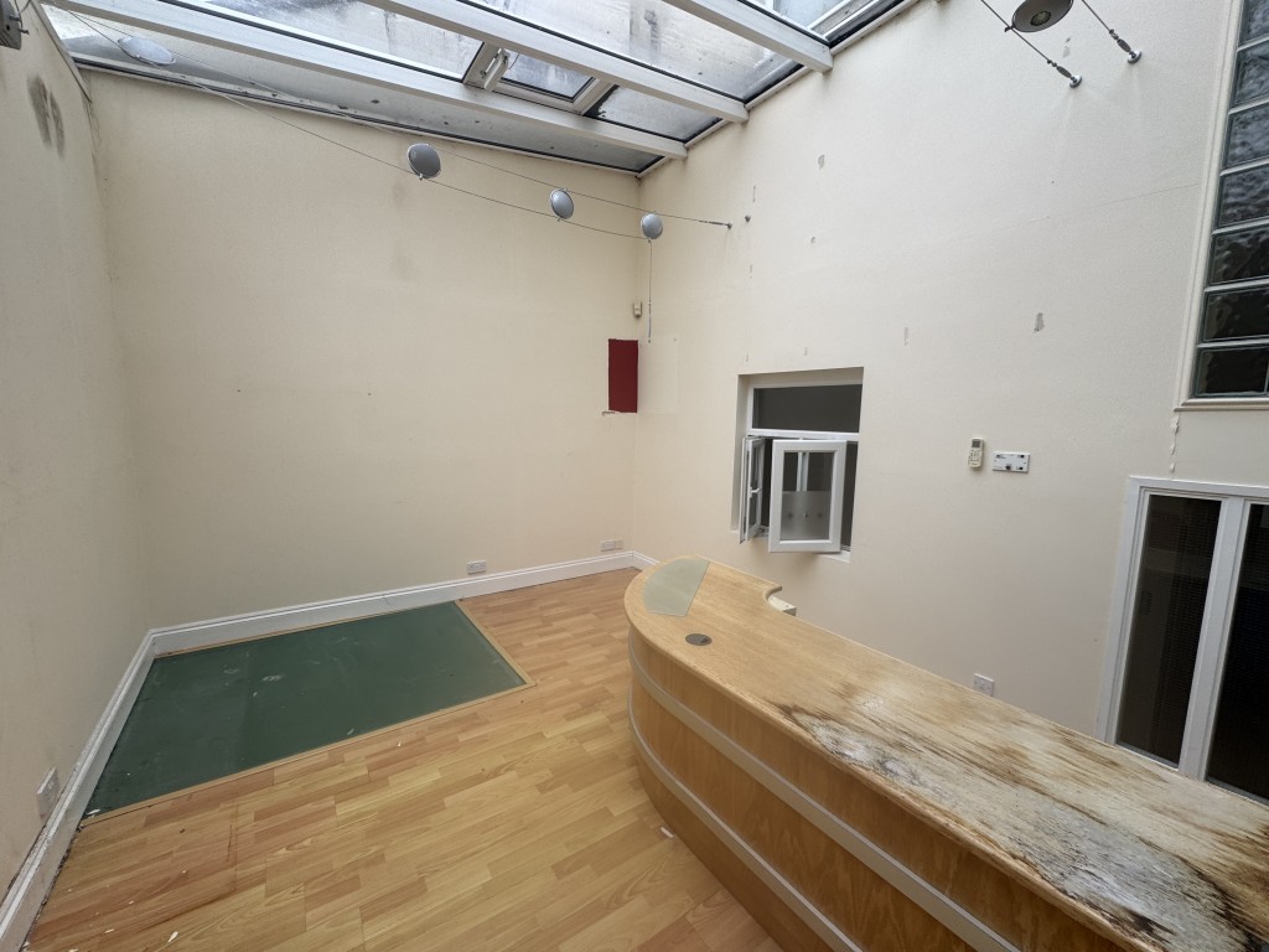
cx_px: 634
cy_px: 476
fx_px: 513
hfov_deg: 102.1
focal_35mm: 14
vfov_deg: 85.7
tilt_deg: -5.4
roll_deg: +0.1
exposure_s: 1/245
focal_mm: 2.22
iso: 40
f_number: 2.2
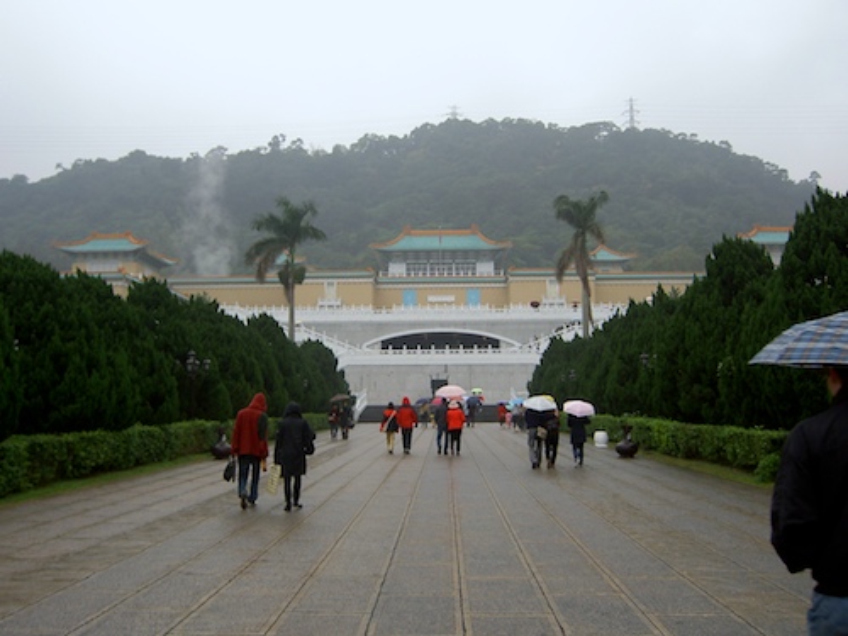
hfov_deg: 54.0
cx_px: 424
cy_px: 318
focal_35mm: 34
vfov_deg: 41.8
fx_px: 833
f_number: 2.8
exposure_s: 1/50
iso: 50
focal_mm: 5.6
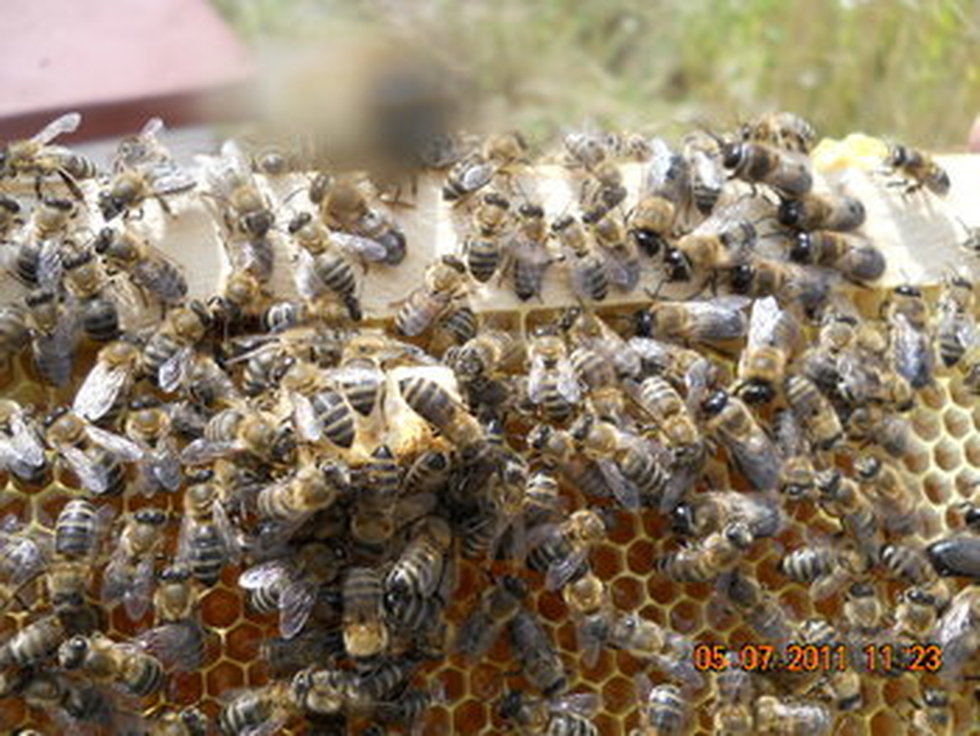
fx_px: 1162
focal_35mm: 41
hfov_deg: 45.7
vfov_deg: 35.2
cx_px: 490
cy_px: 368
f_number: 5.5
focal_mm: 6.72
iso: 80
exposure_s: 1/160
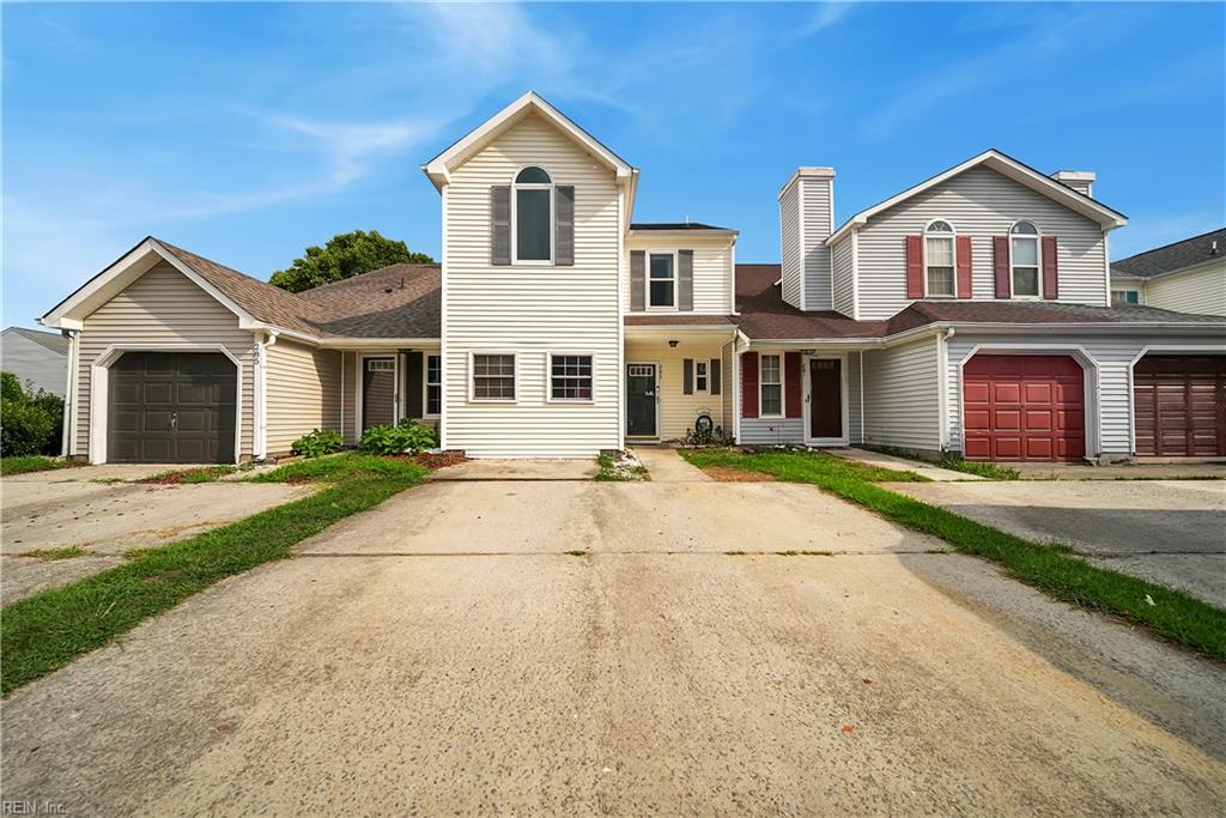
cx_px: 613
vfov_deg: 90.0
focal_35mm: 12
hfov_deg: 112.6
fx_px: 409
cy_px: 409
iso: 1600
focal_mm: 12
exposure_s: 1/5000
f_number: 7.1
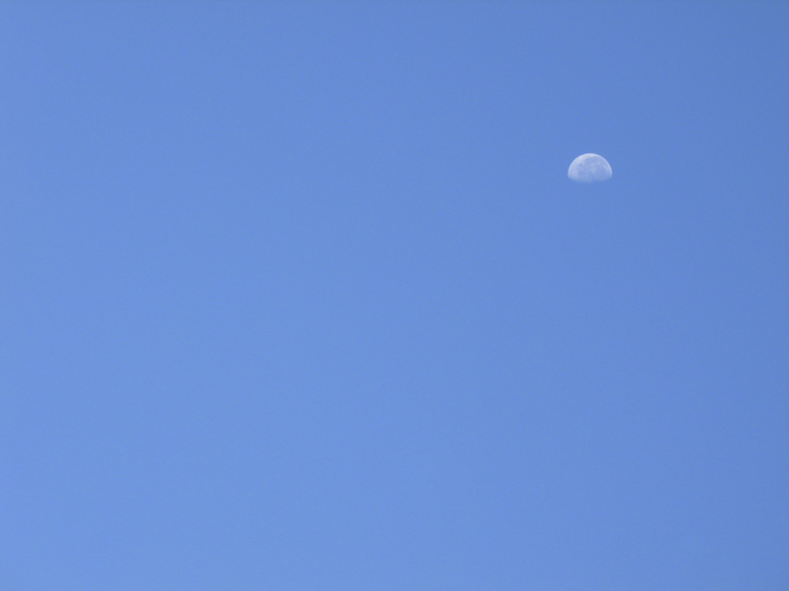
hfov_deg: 8.8
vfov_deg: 6.6
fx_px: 5106
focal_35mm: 224
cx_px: 394
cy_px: 296
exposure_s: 1/320
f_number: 5.9
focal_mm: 40
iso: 100
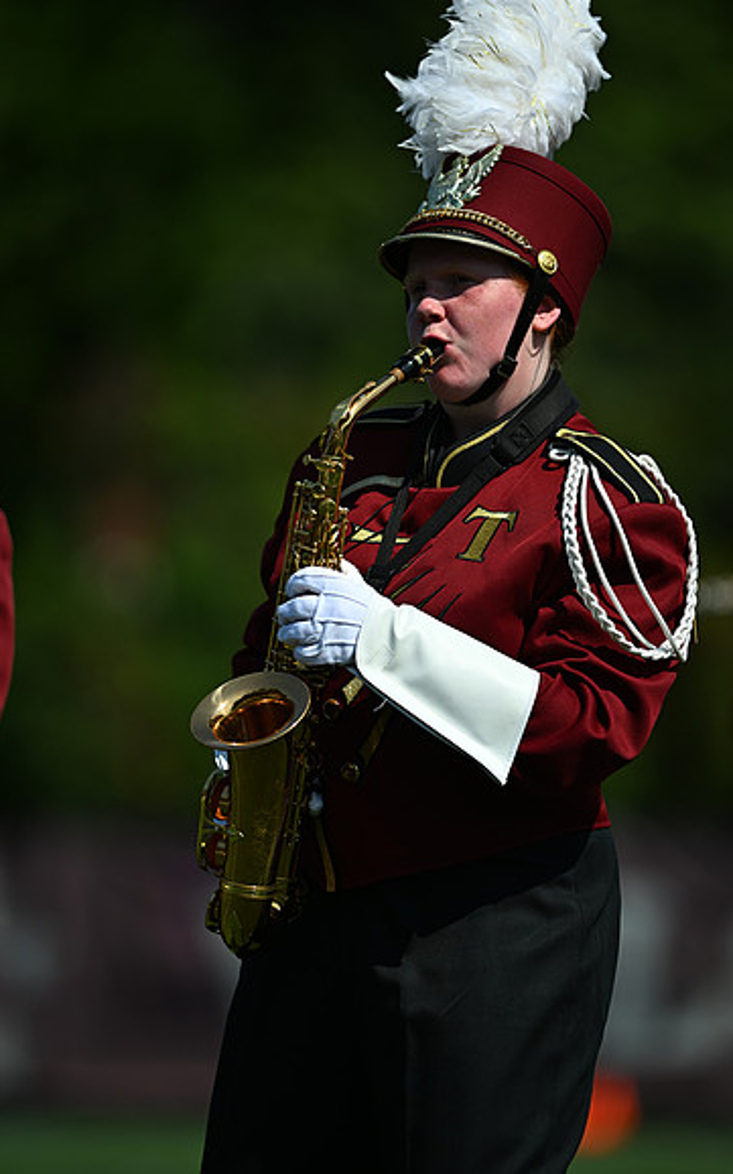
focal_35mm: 307
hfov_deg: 4.3
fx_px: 9817
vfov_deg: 6.8
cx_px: 371
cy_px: 587
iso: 64
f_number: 2.8
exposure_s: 1/2500
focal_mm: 300
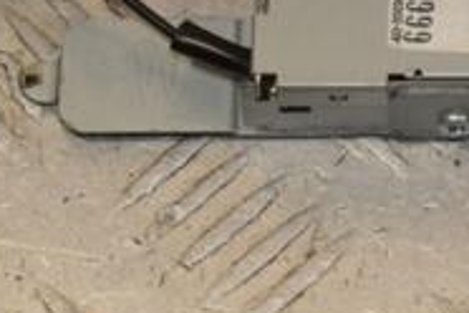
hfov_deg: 7.3
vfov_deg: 4.9
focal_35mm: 281
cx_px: 439
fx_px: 3661
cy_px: -76
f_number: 10
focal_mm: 58
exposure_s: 1/200
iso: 800
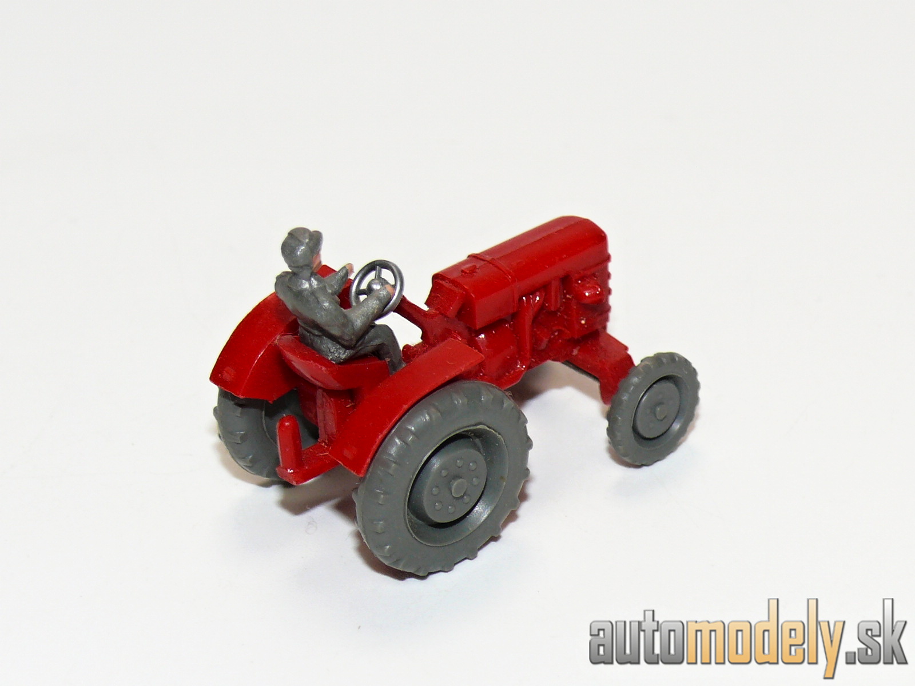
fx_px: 3331
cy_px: 343
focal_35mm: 126
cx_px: 458
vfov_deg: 11.8
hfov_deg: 15.6
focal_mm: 15.1
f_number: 4
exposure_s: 1/30
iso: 100
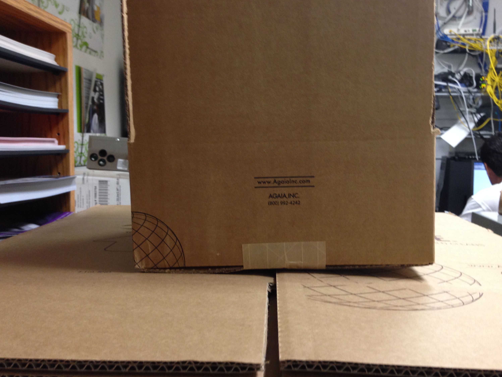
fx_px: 522
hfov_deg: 51.3
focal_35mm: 36
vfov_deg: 39.7
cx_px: 268
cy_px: 194
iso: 125
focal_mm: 4.12
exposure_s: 1/20
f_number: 2.4
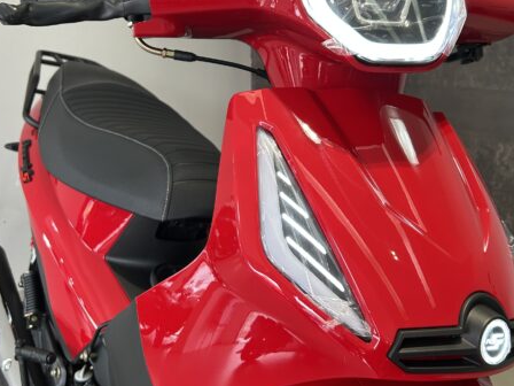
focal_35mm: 29
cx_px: 270
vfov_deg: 48.2
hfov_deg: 61.6
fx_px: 431
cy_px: 176
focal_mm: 5.7
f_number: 1.5
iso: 80
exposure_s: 1/60
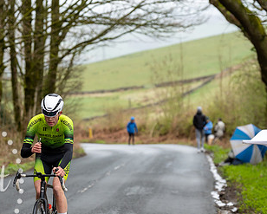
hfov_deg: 9.8
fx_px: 1550
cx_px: 77
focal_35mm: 196
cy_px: 138
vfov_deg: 7.9
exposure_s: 1/1000
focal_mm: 111
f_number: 3.5
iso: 1000
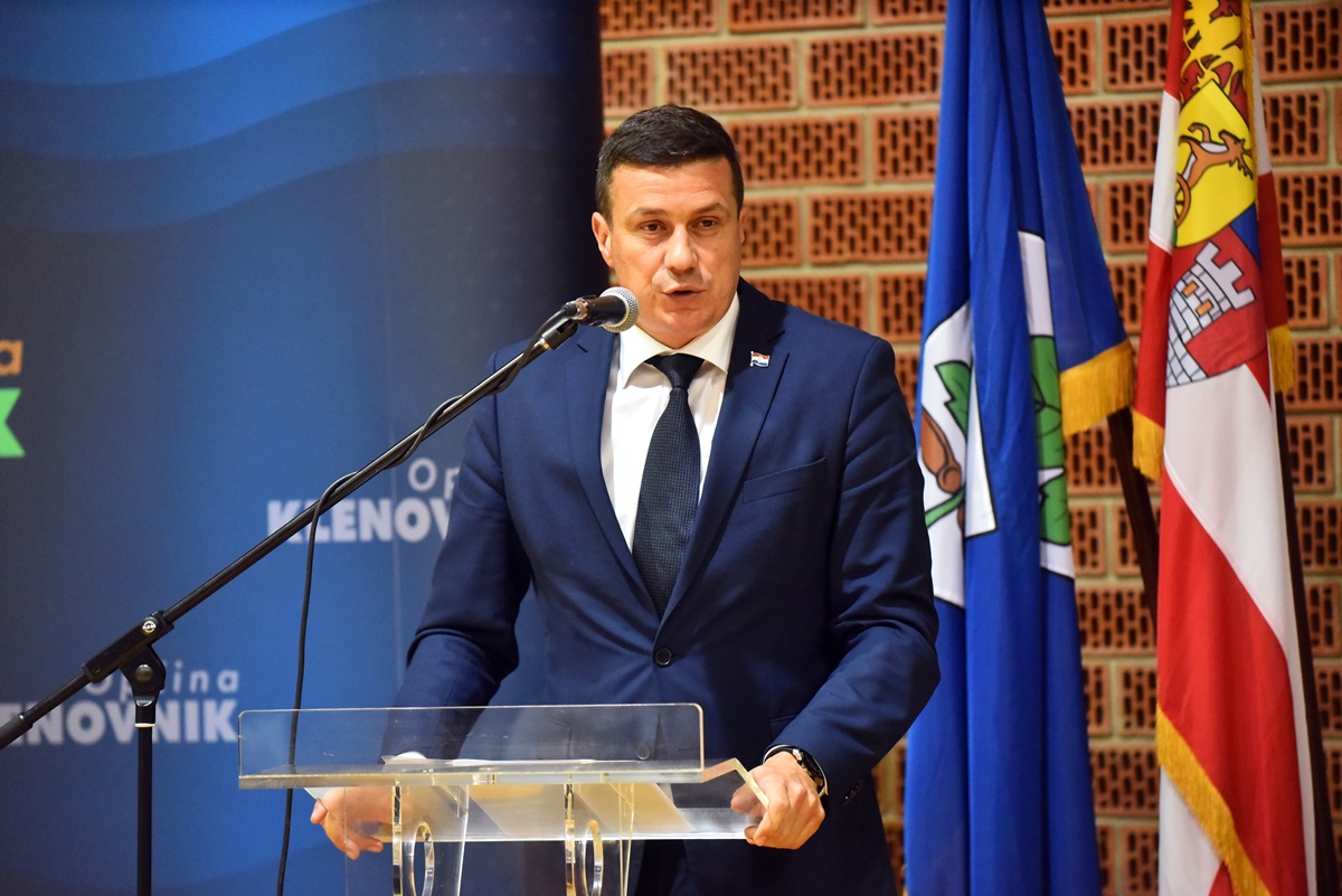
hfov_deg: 14.1
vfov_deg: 9.5
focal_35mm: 145
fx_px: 5407
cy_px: 448
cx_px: 671
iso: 8000
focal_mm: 145
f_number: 4
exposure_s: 1/160
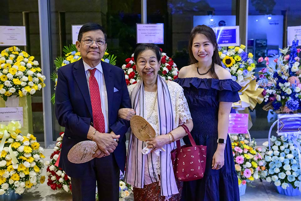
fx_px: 343
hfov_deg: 47.4
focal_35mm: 41
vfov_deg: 32.6
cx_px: 150
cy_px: 100
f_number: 5
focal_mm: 41
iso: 7200
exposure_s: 1/200
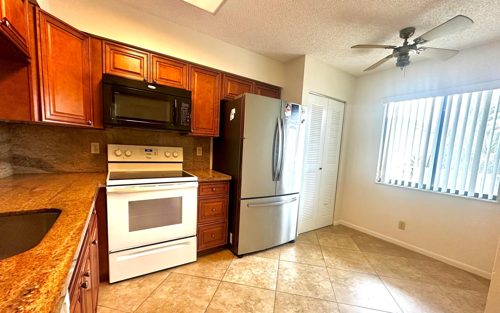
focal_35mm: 15
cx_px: 250
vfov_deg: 74.6
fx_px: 204
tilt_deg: -7.2
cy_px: 170
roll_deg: -2.7
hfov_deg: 101.5
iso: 250
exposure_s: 1/60
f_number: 2.2
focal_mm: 2.22
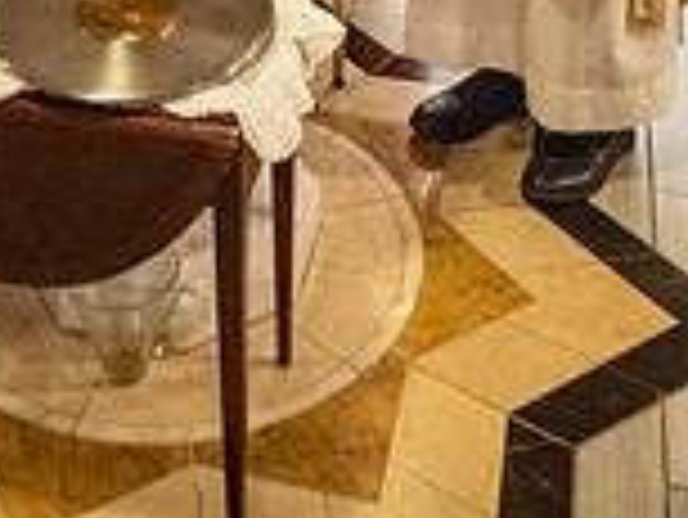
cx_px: 216
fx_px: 1353
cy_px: -441
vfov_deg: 17.3
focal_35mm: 68
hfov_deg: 28.3
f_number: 4.5
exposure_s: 1/60
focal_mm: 24
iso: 5000
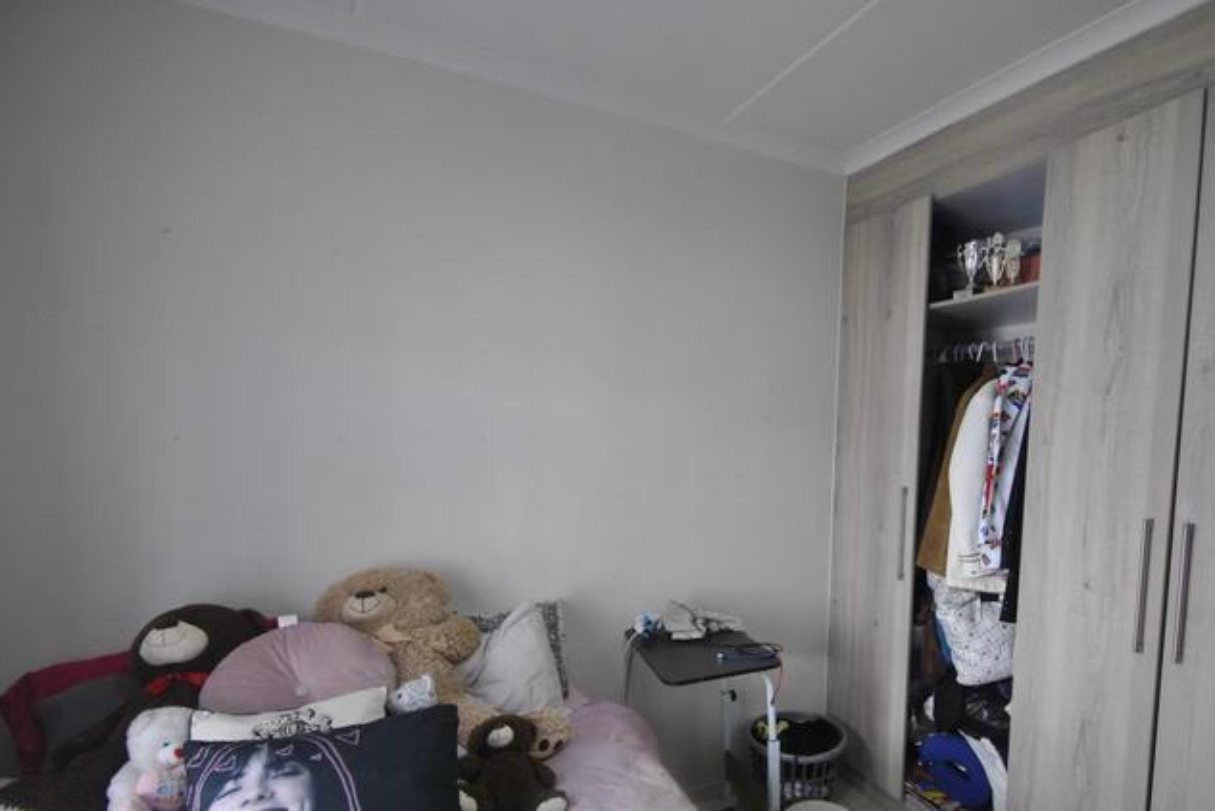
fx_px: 642
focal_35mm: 19
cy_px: 479
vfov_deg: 64.1
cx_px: 765
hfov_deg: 85.1
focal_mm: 10
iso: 200
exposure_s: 1/40
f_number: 3.5
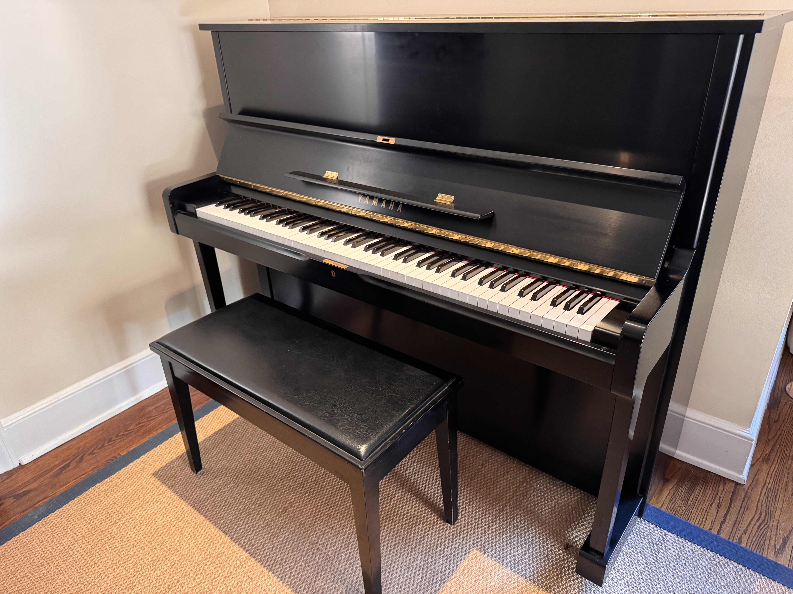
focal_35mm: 24
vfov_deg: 56.8
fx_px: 550
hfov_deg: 71.6
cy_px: 297
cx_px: 396
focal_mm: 6.76
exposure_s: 1/60
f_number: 1.78
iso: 800
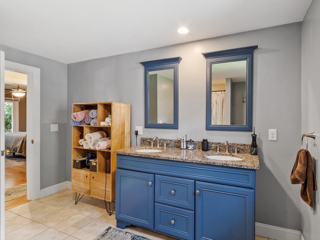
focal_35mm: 17
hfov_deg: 90.4
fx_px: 157
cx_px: 183
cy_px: 120
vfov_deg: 74.7
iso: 320
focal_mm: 10
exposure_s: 2.5
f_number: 8
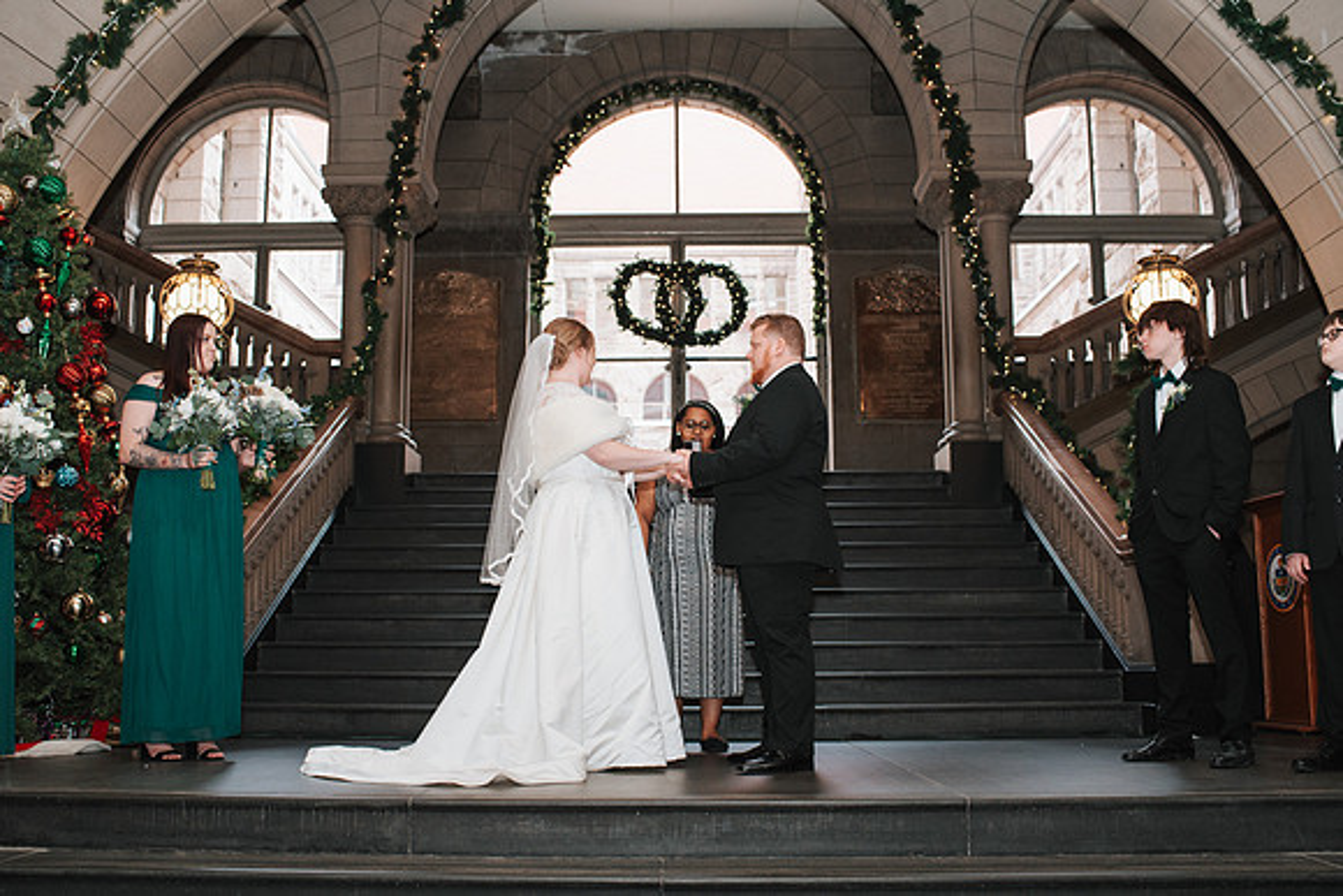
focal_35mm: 37
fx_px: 1379
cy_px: 470
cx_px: 636
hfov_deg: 51.9
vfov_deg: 36.0
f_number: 3.5
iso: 1000
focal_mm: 35
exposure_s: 1/200
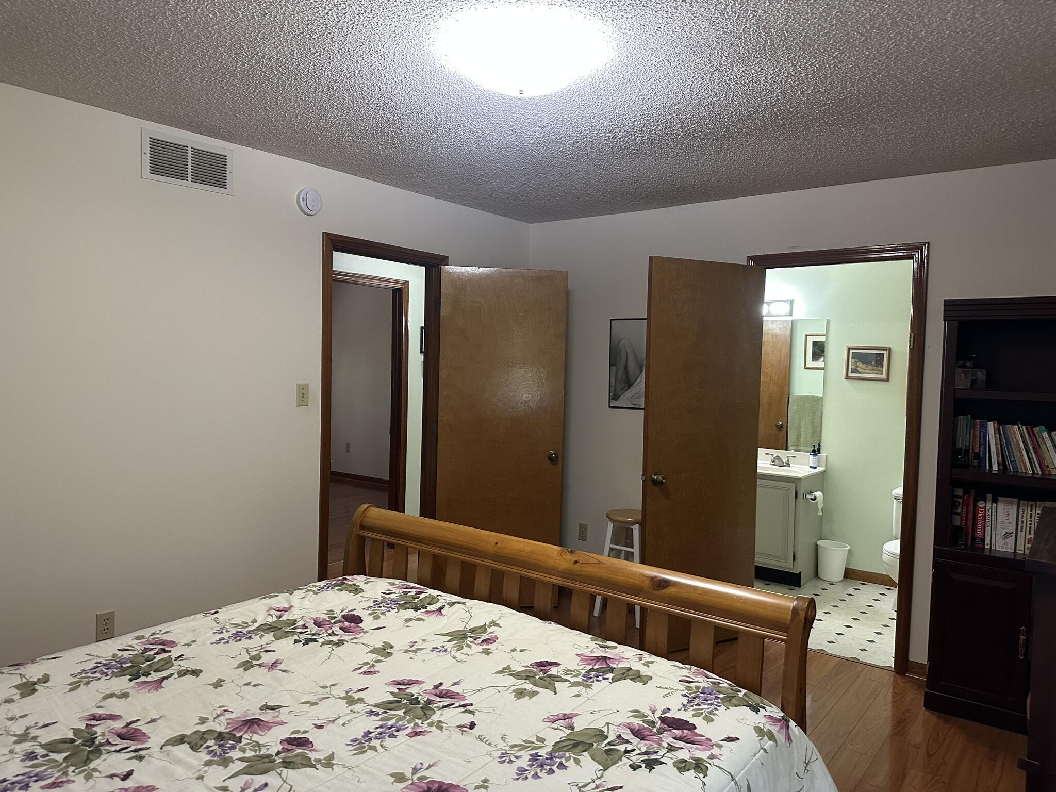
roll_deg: -1.7
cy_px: 396
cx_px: 528
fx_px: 732
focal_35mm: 24
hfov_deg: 71.6
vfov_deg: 56.8
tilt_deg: -1.8
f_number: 1.78
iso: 250
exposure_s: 1/60
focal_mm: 6.86
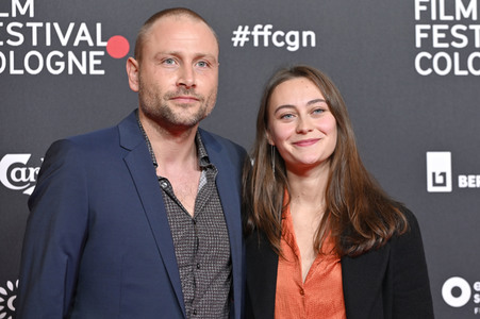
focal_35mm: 105
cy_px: 160
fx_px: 1399
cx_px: 240
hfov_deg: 19.5
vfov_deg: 13.0
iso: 800
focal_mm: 105
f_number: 4
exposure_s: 1/200
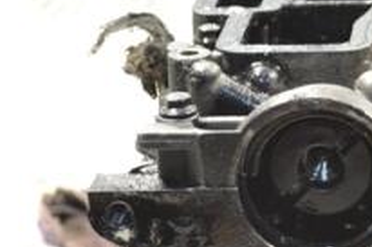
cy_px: 216
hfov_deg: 11.5
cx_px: 473
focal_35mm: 175
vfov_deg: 7.8
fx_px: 1807
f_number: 5.3
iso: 3200
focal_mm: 40
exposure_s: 1/80
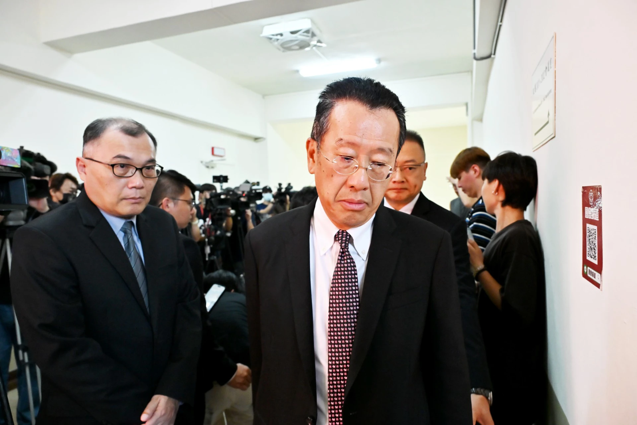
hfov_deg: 73.7
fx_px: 425
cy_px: 212
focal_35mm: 24
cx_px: 318
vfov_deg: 53.1
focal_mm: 24
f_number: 5.6
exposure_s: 1/250
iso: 2500
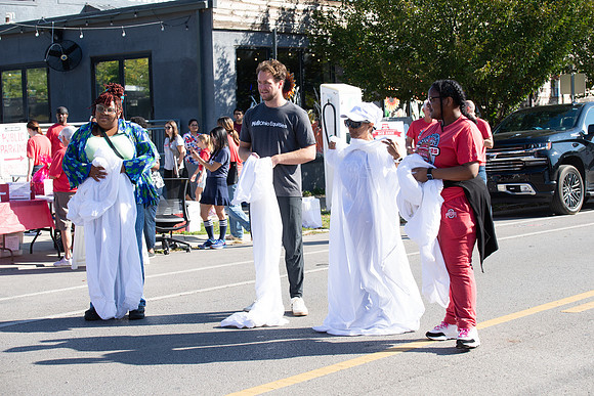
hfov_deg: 28.8
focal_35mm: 70
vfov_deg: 19.5
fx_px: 1155
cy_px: 198
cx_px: 297
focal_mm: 70
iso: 200
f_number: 7.1
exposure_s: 1/250
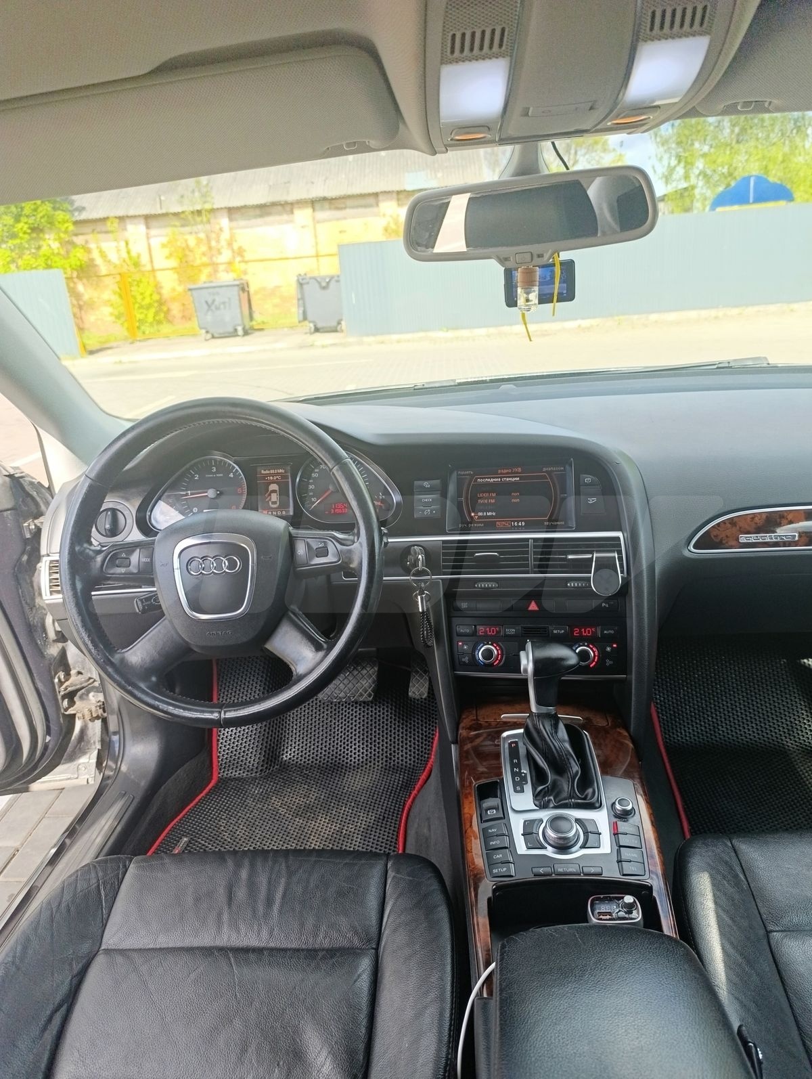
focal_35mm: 23
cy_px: 540
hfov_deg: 59.0
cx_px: 406
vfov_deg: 73.8
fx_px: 718
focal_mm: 6.14
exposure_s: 1/100
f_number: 1.6
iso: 80
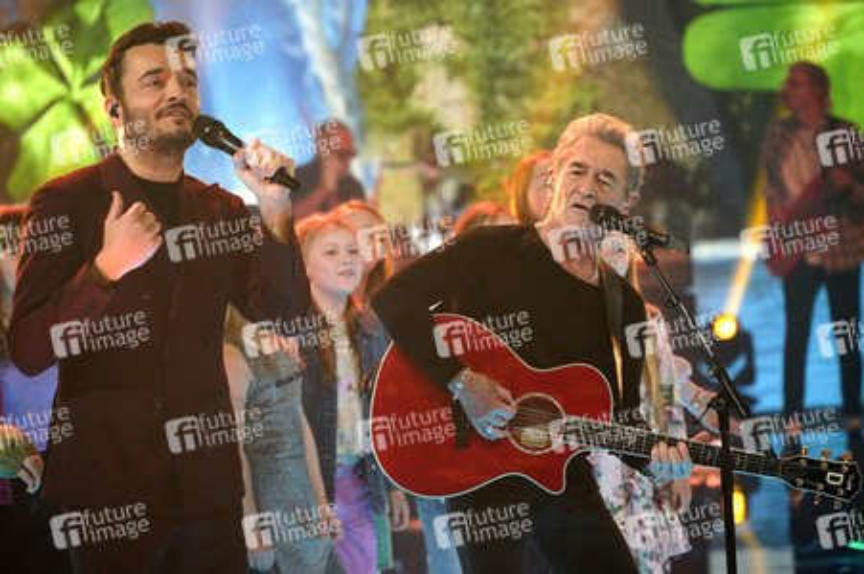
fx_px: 4796
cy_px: 287
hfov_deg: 10.3
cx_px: 432
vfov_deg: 6.9
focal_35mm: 200
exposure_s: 1/160
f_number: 5.6
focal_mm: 200
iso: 3200
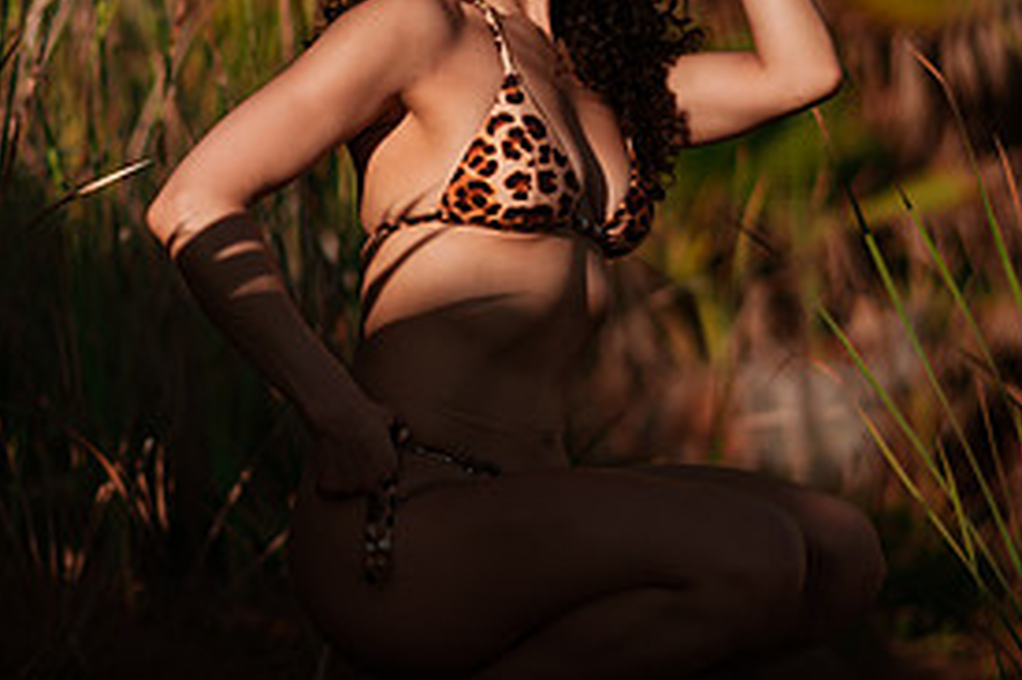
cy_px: 268
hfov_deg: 21.5
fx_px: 2695
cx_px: 524
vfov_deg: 14.4
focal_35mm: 95
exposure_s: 1/8000
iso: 50
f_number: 1.8
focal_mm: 58
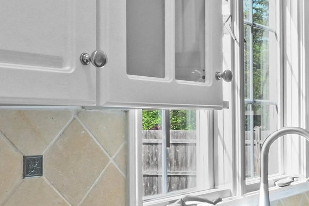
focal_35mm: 69
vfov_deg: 19.7
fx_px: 592
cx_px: 581
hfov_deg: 19.8
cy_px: 130
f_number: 14
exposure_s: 1/20
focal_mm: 14
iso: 2000
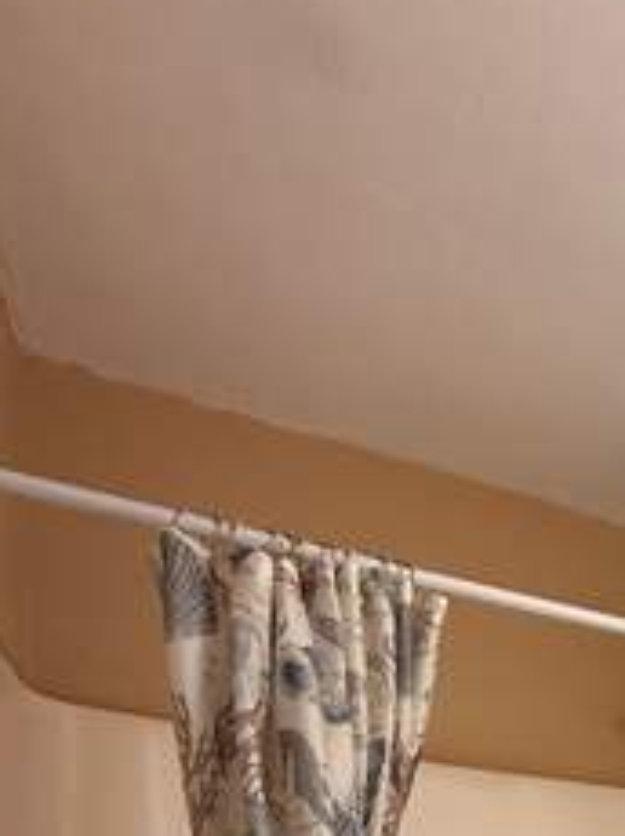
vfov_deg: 35.2
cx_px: 716
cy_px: 1054
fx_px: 941
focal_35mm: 39
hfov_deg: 31.8
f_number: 2.2
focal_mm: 2.22
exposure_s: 1/60
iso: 200
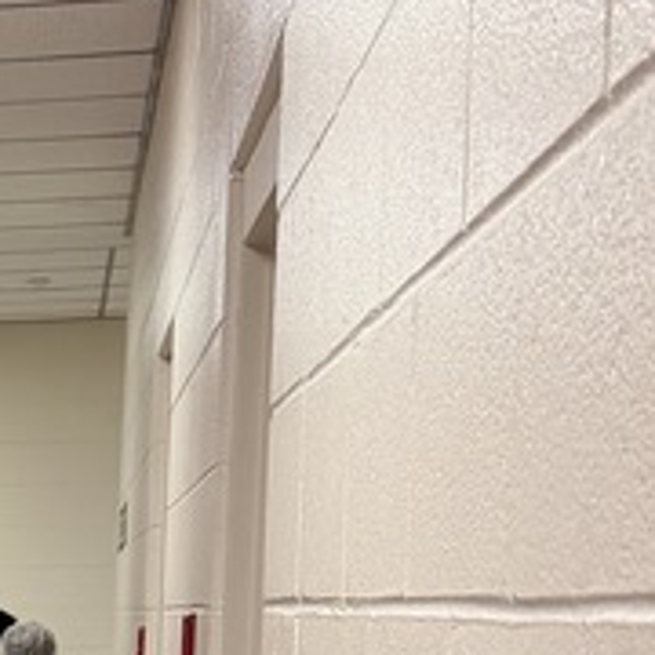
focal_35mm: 121
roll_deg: +0.1
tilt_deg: -10.3
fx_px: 2590
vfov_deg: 13.5
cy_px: 997
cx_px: -528
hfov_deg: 13.0
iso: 125
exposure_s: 1/60
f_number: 1.78
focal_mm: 6.76
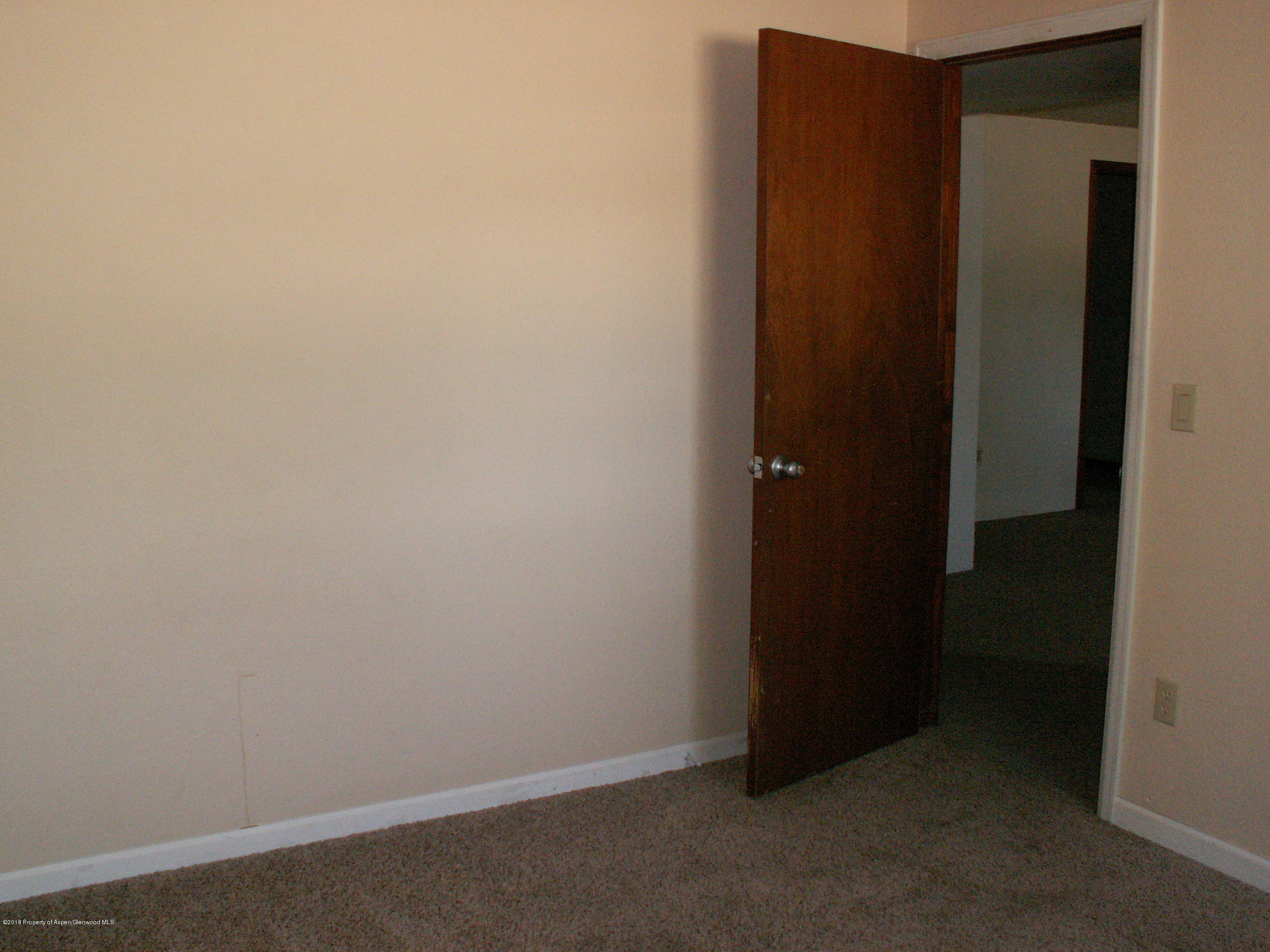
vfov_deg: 40.7
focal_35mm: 35
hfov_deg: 52.6
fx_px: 1284
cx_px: 635
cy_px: 476
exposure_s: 1/50
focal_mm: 5.86
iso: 160
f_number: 2.8
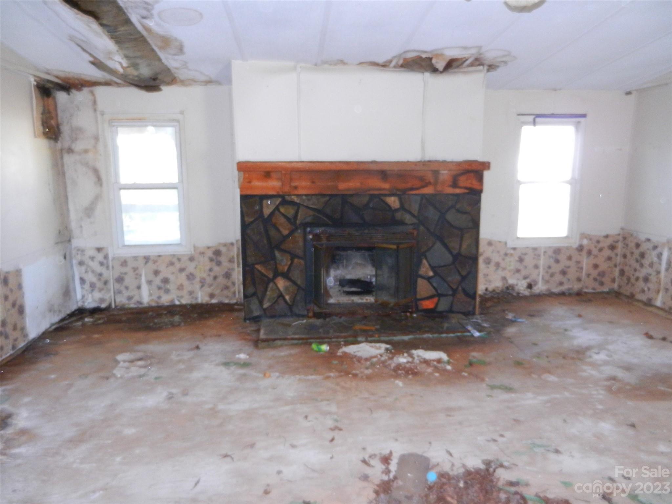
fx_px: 485
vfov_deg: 54.9
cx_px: 336
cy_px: 252
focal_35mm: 25
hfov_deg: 69.4
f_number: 3.5
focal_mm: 4.5
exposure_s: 1/30
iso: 500
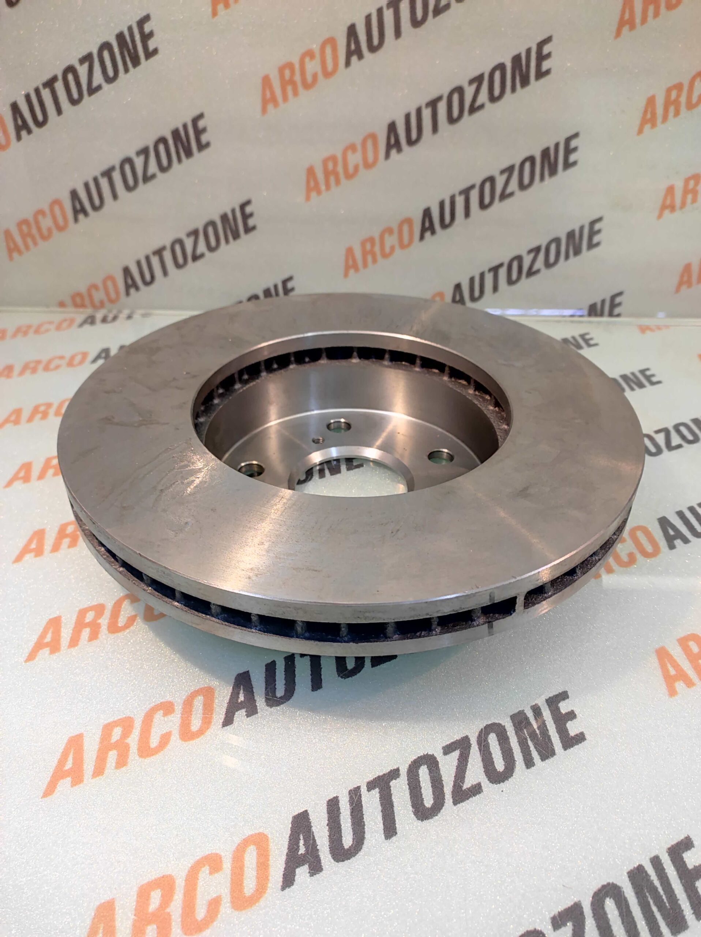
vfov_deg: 91.1
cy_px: 468
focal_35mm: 17
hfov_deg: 74.7
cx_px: 350
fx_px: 460
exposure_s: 1/33
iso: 1317
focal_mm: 4.74
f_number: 1.79
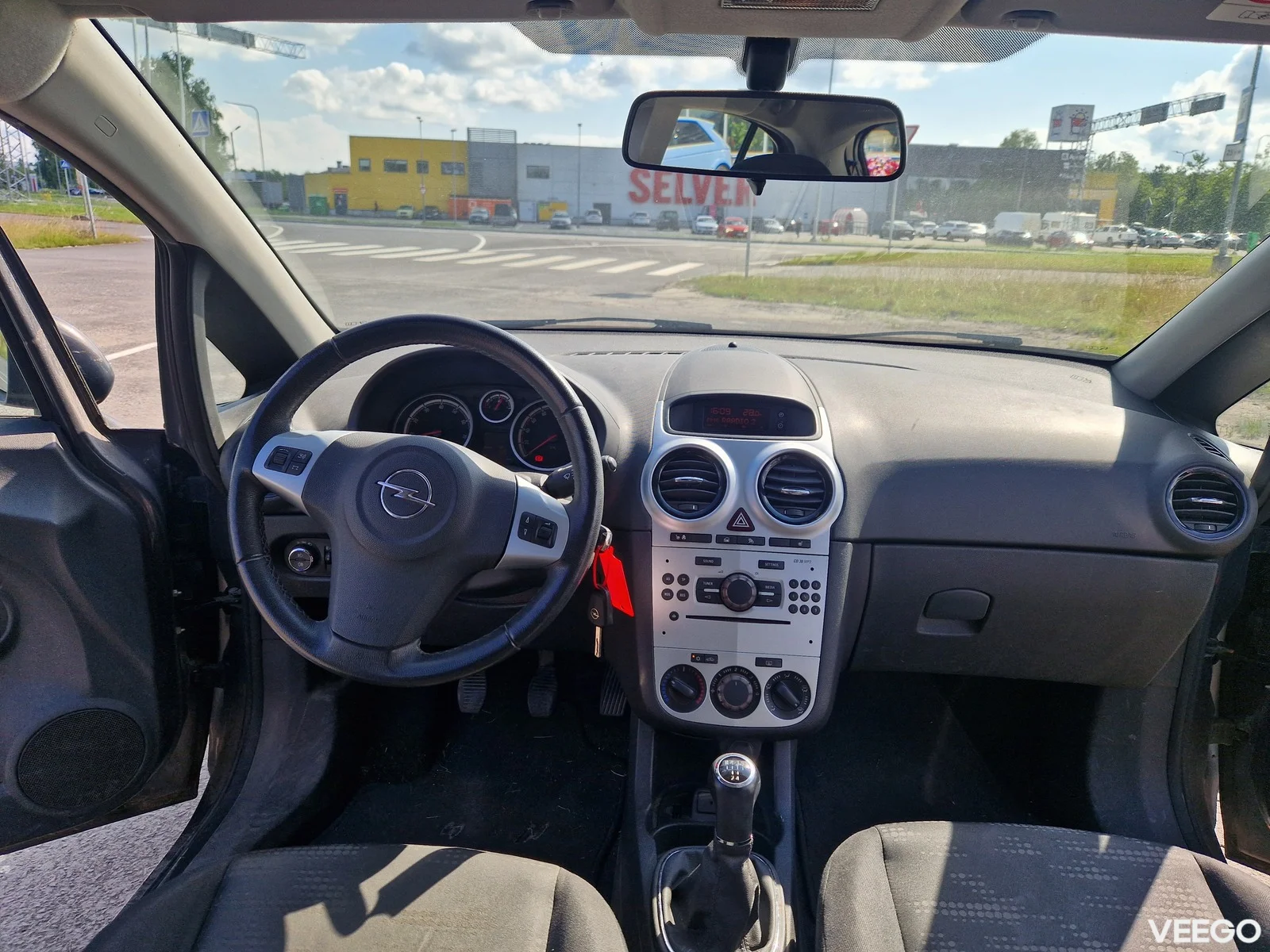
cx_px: 635
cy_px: 476
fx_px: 844
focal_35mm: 23
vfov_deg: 58.9
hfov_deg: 73.9
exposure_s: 1/756
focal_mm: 5.4
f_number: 1.8
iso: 50
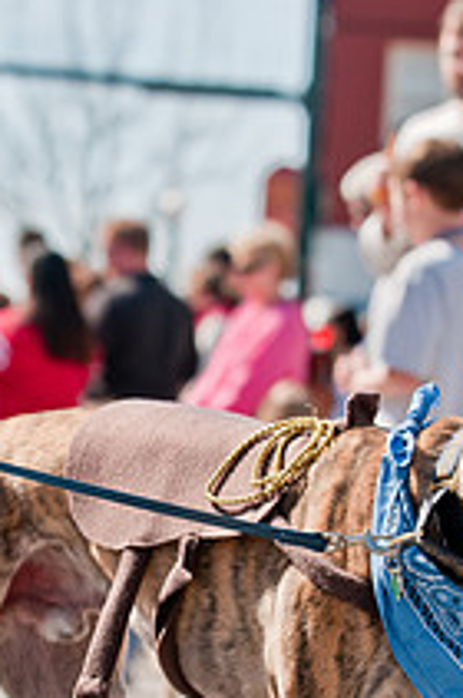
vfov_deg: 8.0
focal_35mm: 256
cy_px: 526
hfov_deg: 5.3
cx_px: 187
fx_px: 4955
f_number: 4
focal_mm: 80
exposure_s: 1/1600
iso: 200
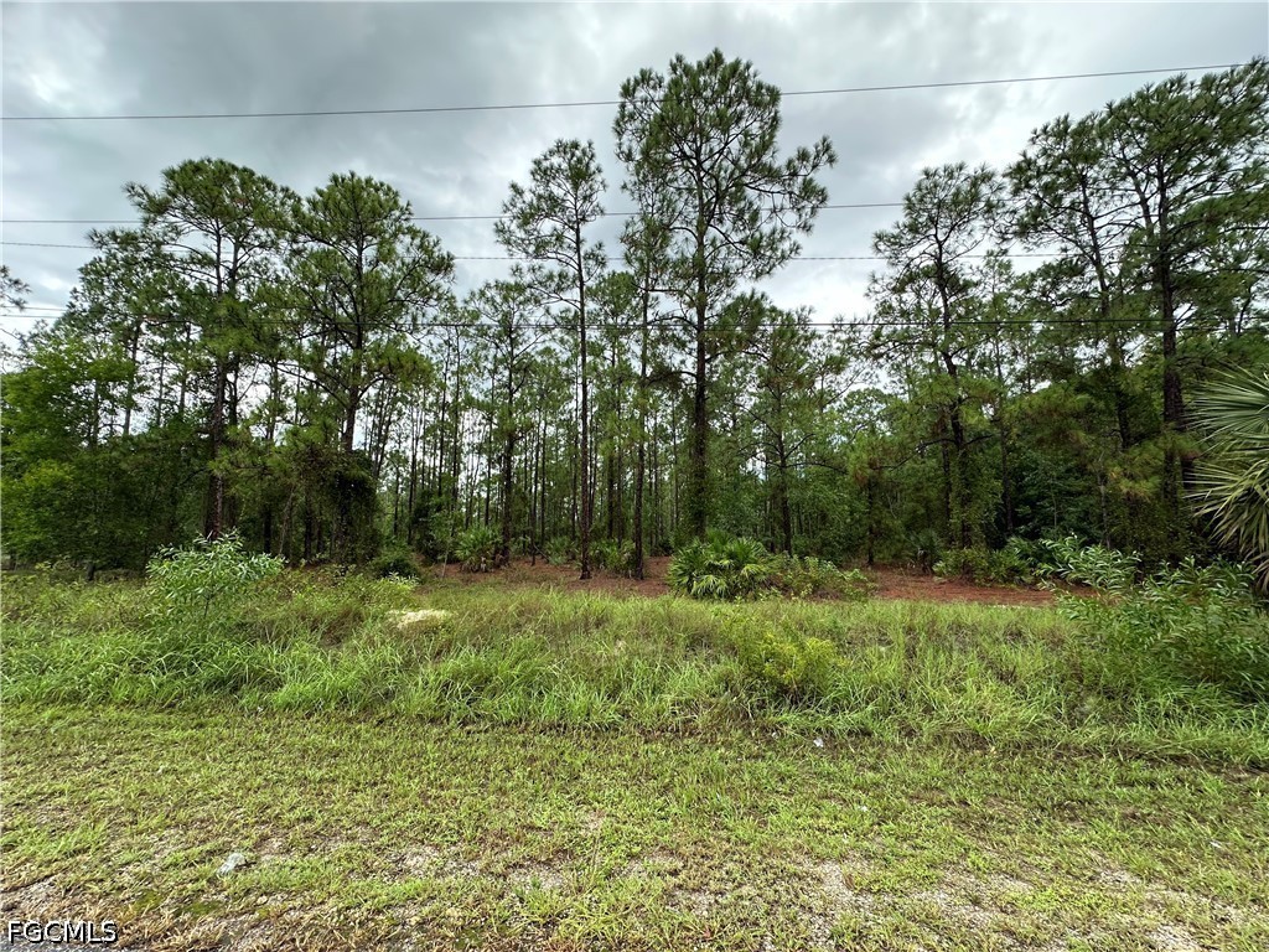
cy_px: 476
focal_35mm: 14
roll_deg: -1.9
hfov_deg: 102.1
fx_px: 513
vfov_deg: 85.7
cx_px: 634
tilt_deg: +7.2
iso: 40
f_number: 2.2
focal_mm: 2.22
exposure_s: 1/428
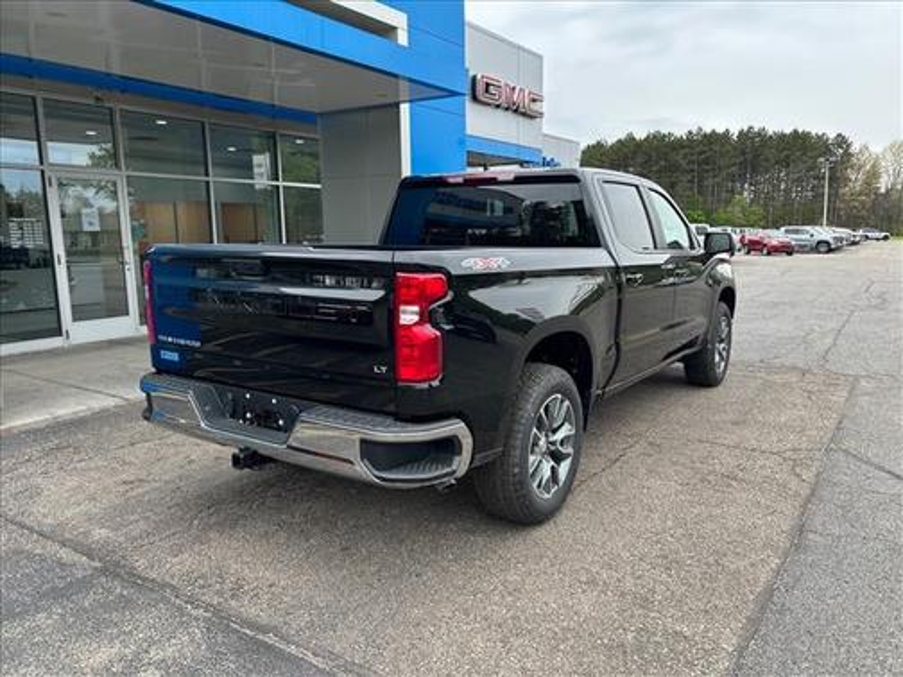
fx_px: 678
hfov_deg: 67.3
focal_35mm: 26
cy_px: 338
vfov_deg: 53.1
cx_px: 452
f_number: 1.5
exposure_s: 1/411
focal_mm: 5.7
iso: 50
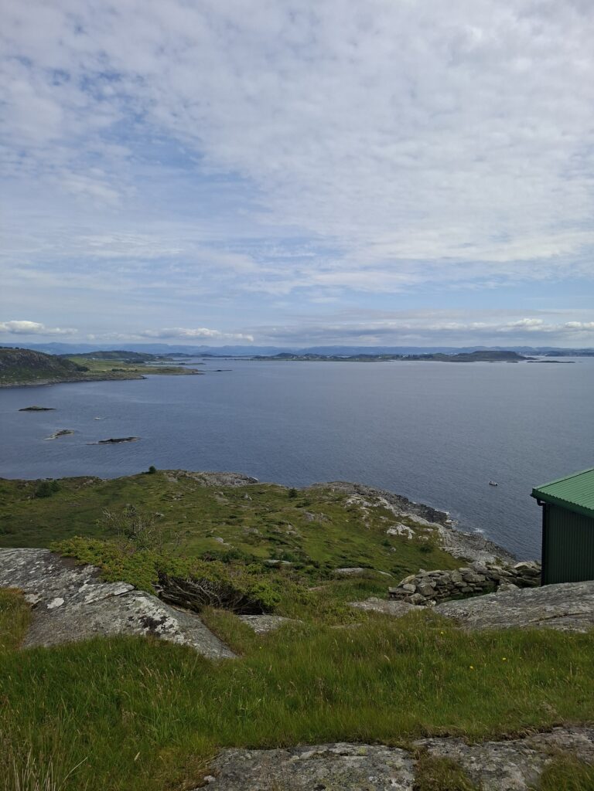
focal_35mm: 23
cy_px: 396
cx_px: 297
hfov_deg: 58.9
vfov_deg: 73.9
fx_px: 526
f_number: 1.8
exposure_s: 1/1946
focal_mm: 5.54
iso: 50
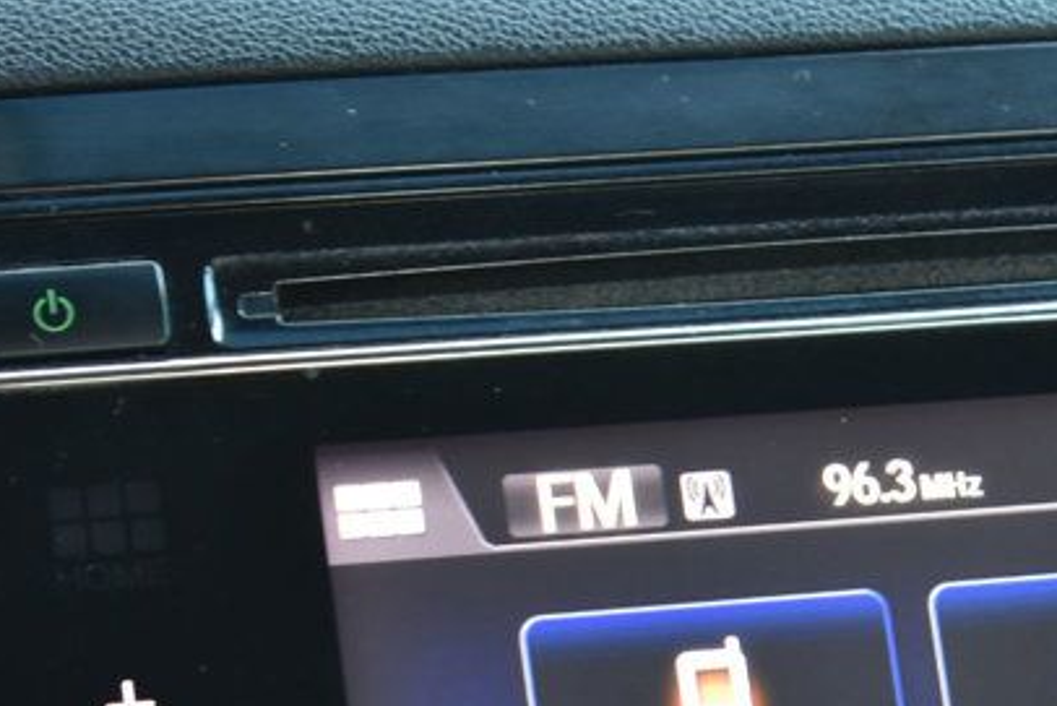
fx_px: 5110
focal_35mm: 174
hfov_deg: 11.7
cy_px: 854
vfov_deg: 7.8
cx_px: 1026
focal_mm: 46
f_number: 6.3
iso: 640
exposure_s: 1/15
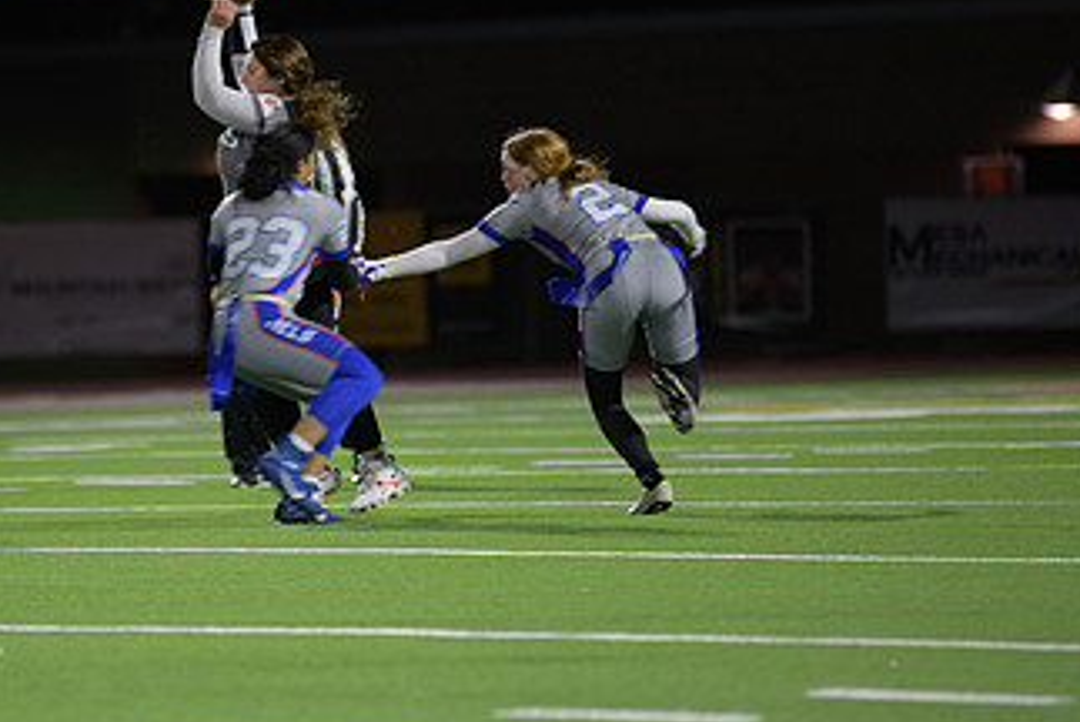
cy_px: 279
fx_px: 10779
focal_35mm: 359
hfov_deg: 5.7
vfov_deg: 3.8
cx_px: 247
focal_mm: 200
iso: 1000
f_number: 2.8
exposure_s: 1/200
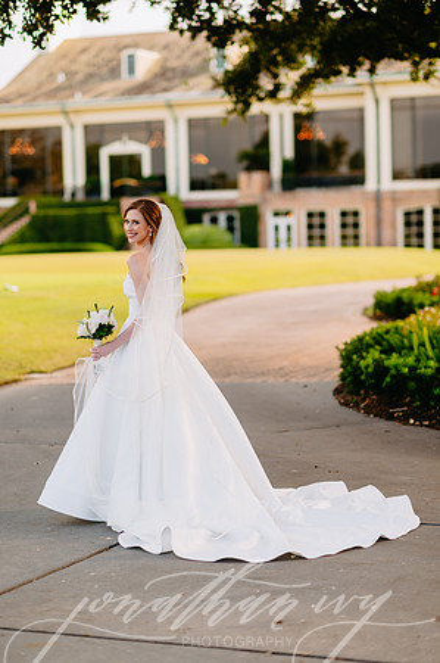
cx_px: 220
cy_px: 332
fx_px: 1562
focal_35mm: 85
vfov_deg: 23.9
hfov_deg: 16.0
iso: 100
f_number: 2
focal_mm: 85
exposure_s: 1/640
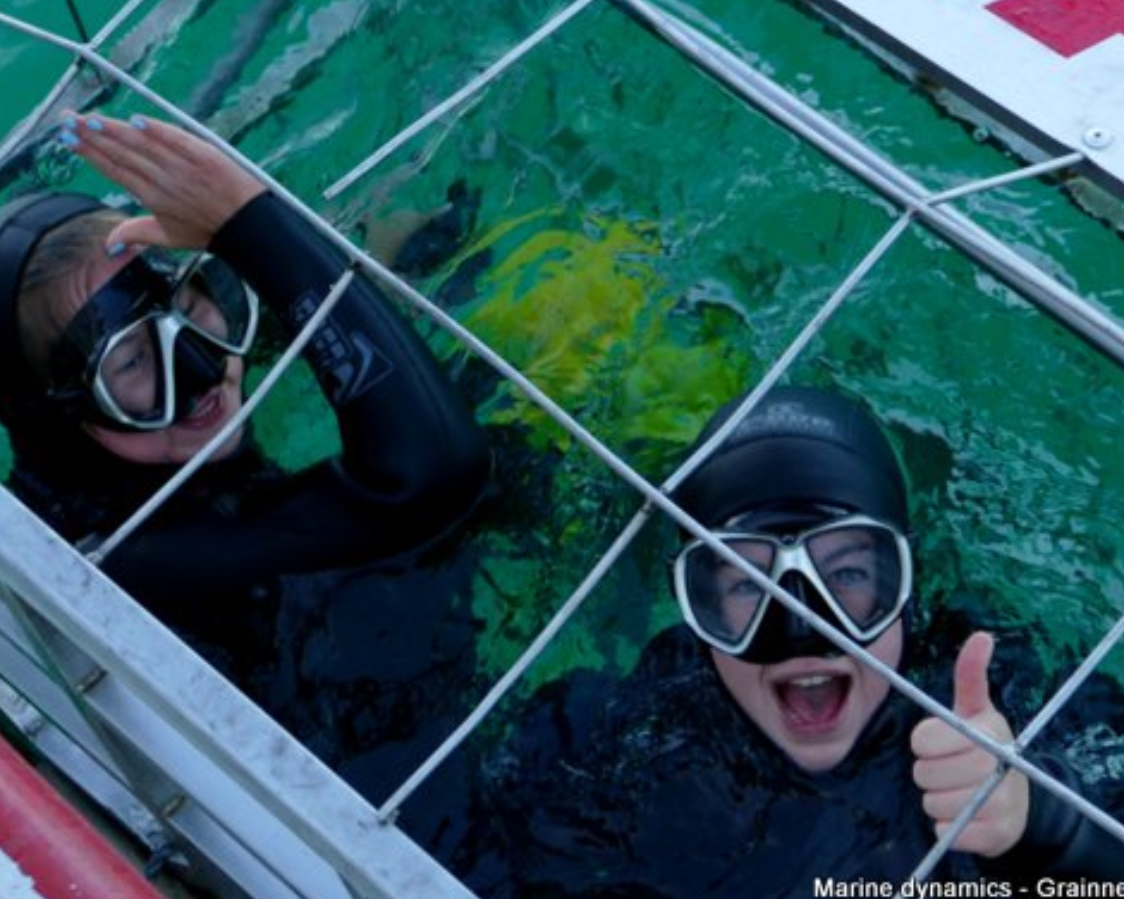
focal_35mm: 60
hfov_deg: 31.5
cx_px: 574
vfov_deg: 25.4
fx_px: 1996
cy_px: 455
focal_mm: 18.17
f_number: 3.3
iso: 125
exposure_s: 1/250
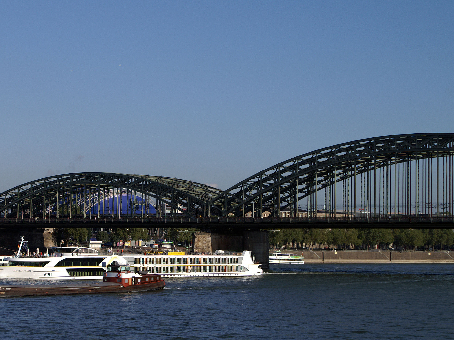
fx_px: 1233
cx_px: 160
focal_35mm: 94
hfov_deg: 20.8
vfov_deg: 15.7
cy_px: 190
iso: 100
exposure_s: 1/800
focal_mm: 50
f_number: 7.1
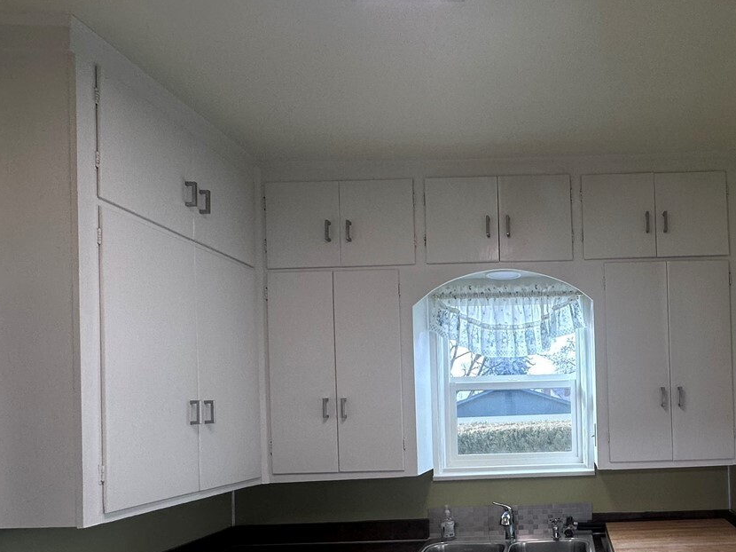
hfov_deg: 60.6
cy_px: 402
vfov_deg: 49.6
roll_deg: +1.4
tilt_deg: +0.7
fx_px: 574
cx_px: 579
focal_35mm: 27
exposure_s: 1/128
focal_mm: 2.22
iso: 100
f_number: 2.2
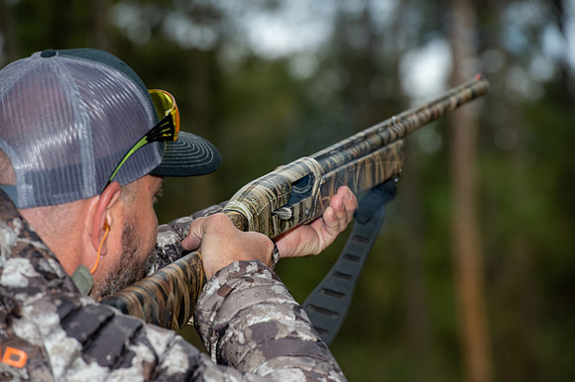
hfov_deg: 10.3
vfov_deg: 6.9
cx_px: 288
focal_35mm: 200
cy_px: 191
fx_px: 3193
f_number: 8
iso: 320
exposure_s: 1/250
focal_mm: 200
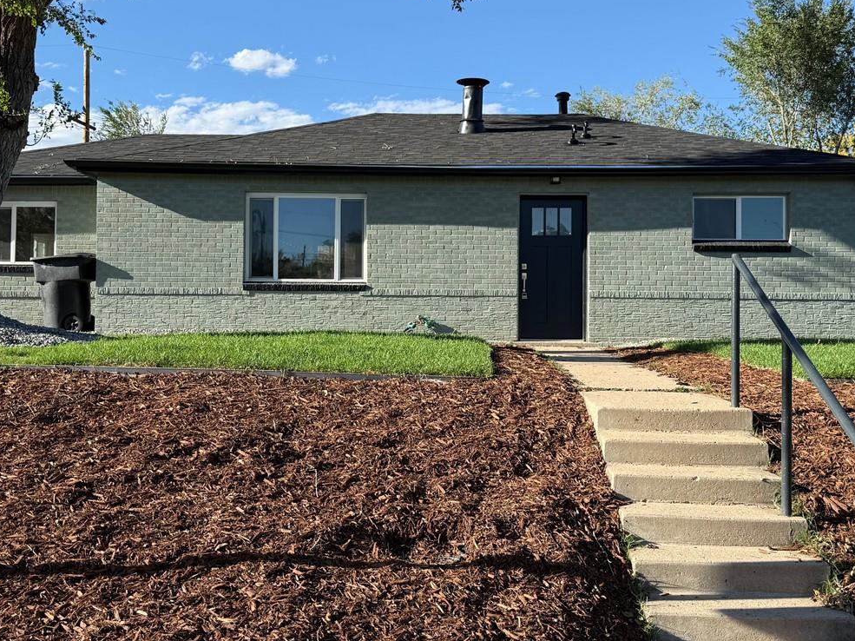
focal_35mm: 39
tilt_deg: +2.4
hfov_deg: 47.9
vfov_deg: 36.8
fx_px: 963
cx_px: 433
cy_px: 301
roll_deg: -1.1
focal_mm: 6.76
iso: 80
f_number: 1.78
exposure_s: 1/2110
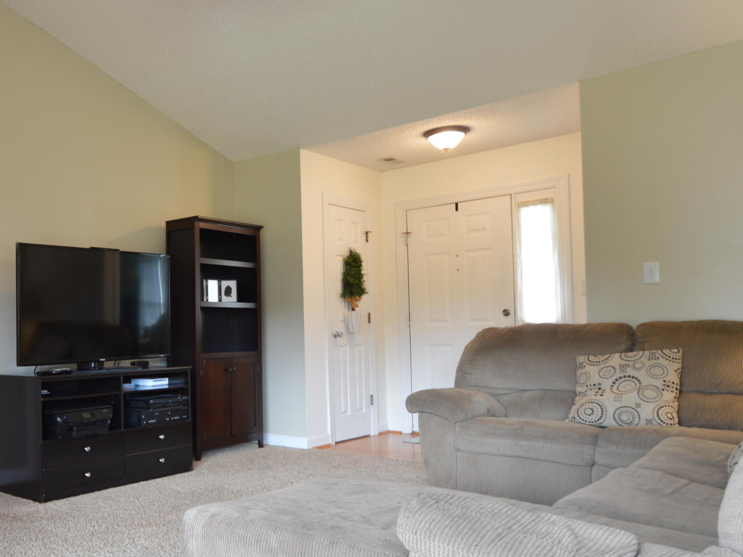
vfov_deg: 46.7
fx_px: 644
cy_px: 317
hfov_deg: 57.3
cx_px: 196
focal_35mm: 30
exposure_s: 1/13
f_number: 3.5
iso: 200
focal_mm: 10
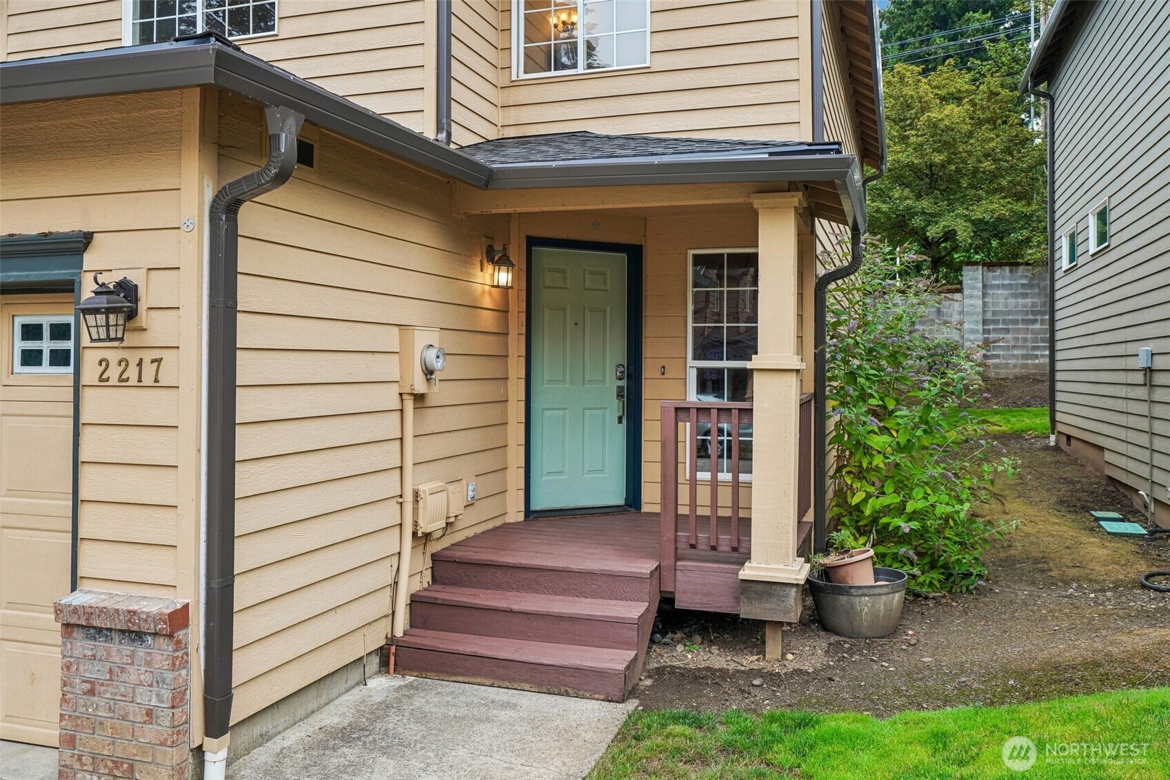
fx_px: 942
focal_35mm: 29
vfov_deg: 45.0
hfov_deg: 63.7
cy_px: 390
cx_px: 585
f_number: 8
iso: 400
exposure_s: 1/100
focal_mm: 29
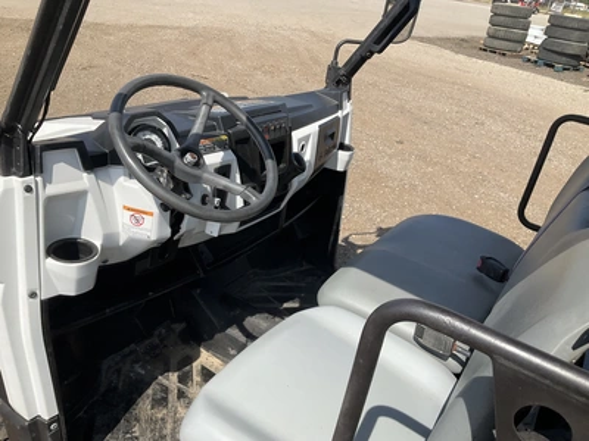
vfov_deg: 48.2
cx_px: 294
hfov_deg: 61.7
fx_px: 493
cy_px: 220
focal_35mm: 29
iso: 25
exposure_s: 1/1534
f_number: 1.8
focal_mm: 3
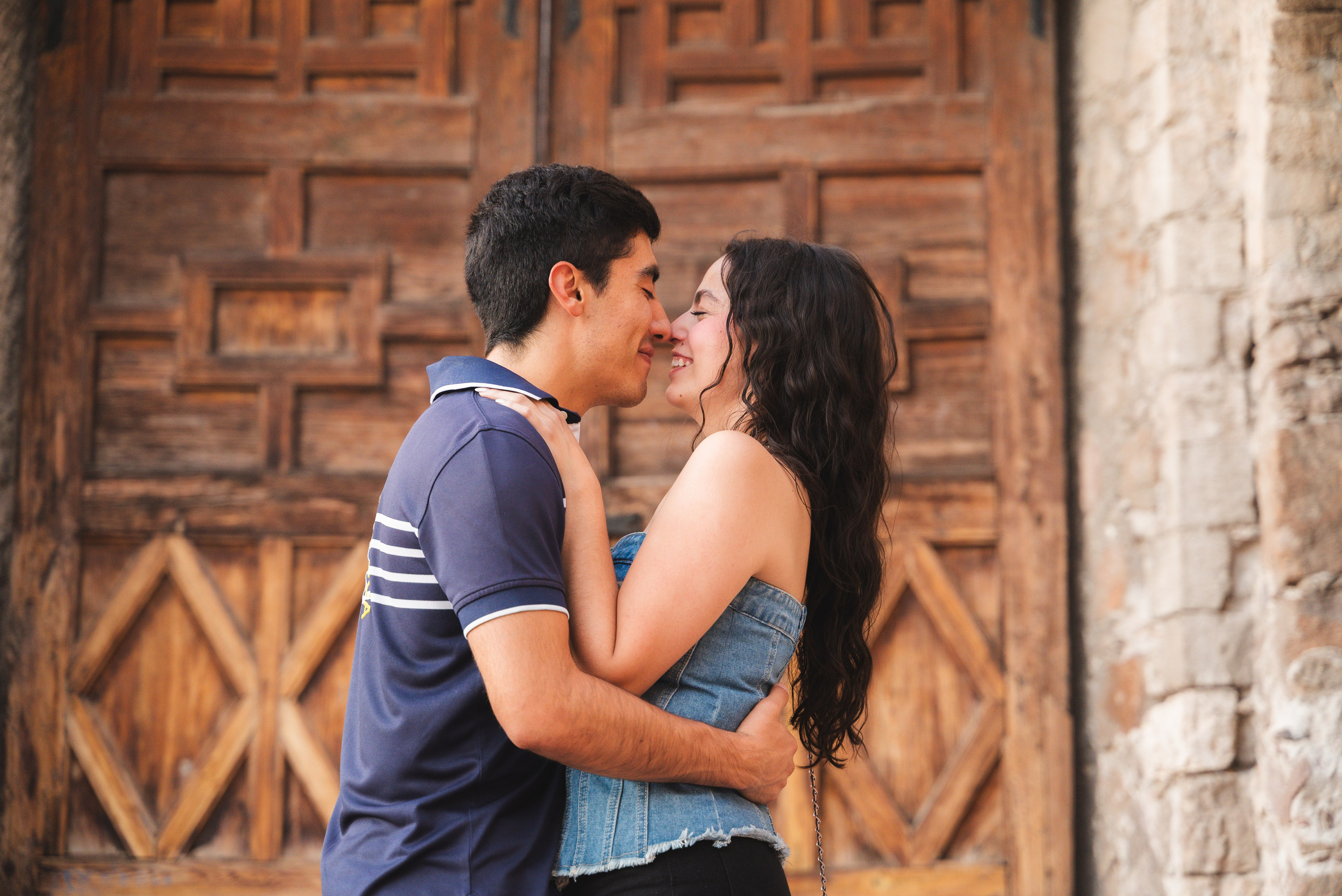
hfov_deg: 27.0
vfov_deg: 18.2
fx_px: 2797
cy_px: 448
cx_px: 671
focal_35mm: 75
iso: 800
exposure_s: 1/125
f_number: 3.5
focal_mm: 75
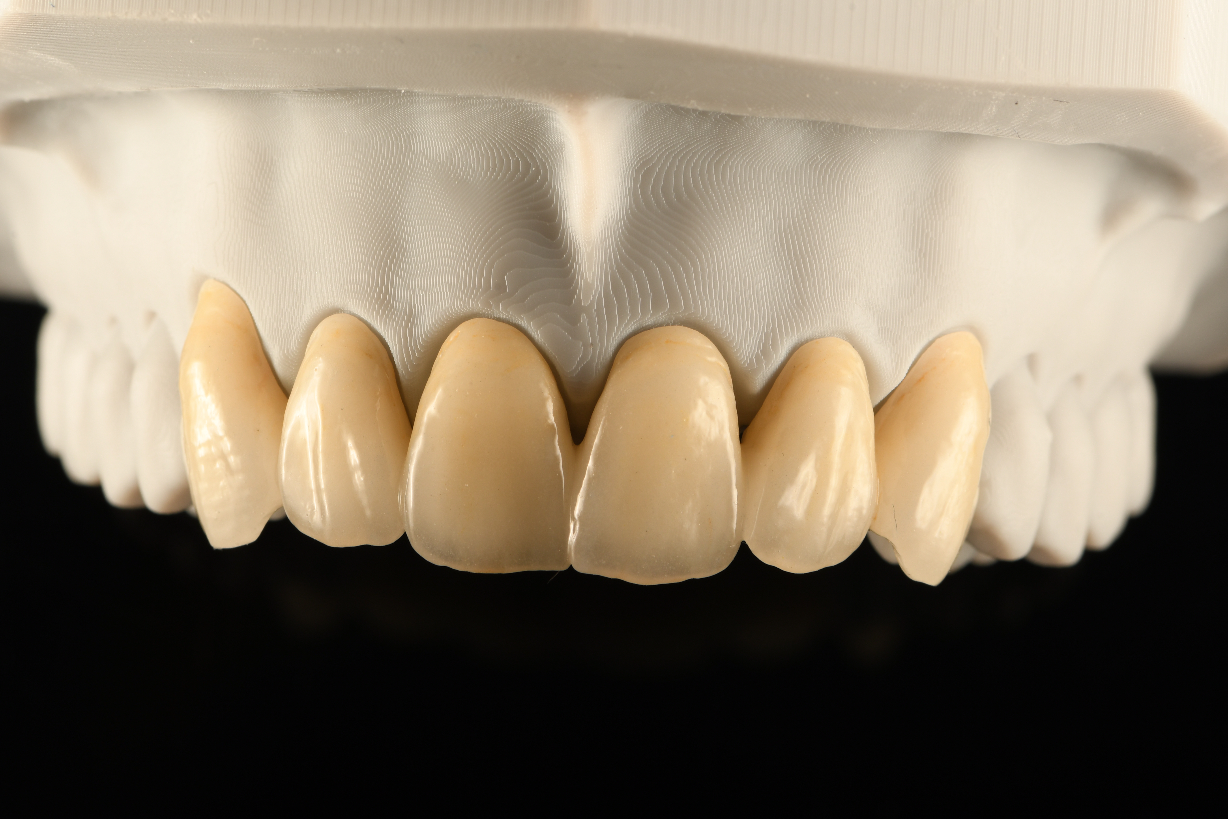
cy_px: 410
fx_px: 5355
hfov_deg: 13.1
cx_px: 614
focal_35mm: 157
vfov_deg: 8.7
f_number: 25
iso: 125
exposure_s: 1/250
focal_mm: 105
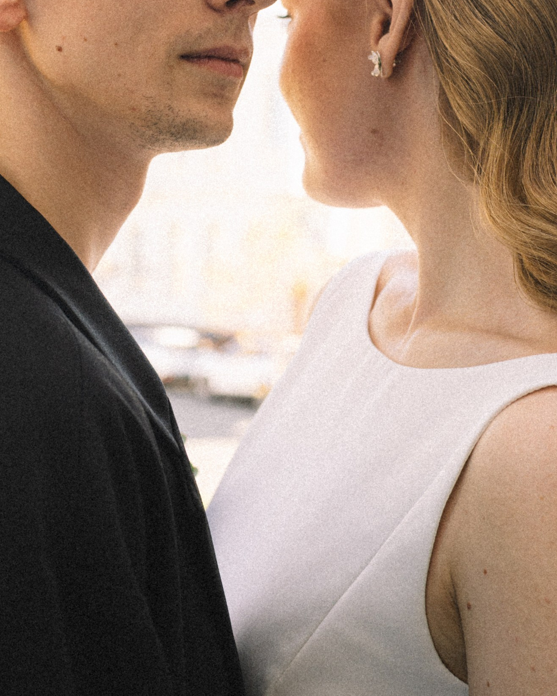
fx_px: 1689
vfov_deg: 22.9
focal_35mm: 82
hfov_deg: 18.7
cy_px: 131
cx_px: 199
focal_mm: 35
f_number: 3.2
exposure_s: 1/320
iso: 250
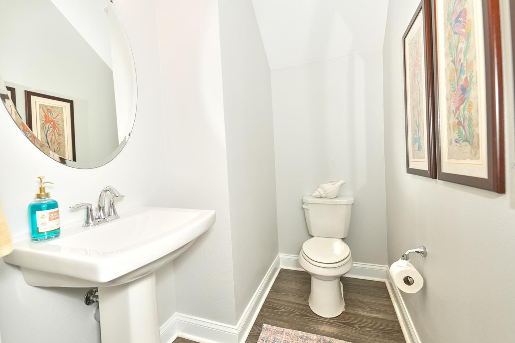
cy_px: 166
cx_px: 249
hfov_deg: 96.7
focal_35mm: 16
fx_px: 229
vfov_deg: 73.7
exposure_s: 1/200
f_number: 4
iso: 400
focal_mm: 14
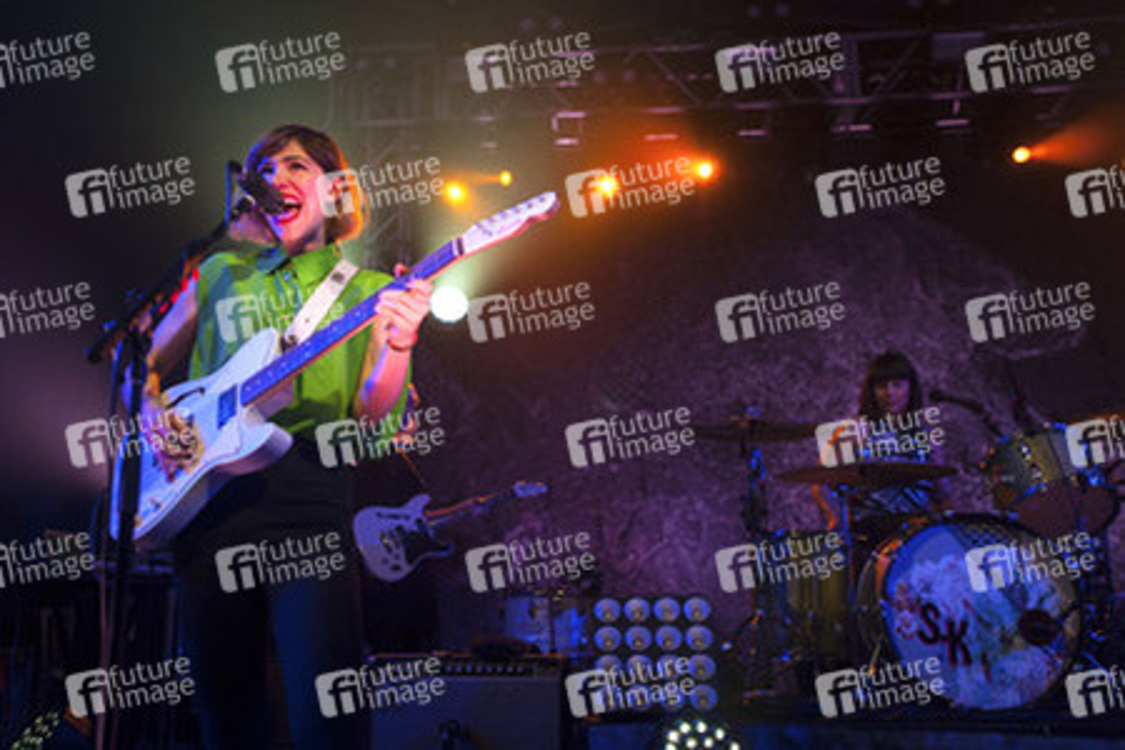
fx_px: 1094
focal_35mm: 35
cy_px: 375
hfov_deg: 54.4
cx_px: 562
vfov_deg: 37.9
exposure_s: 1/640
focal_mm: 35
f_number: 2.8
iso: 1000
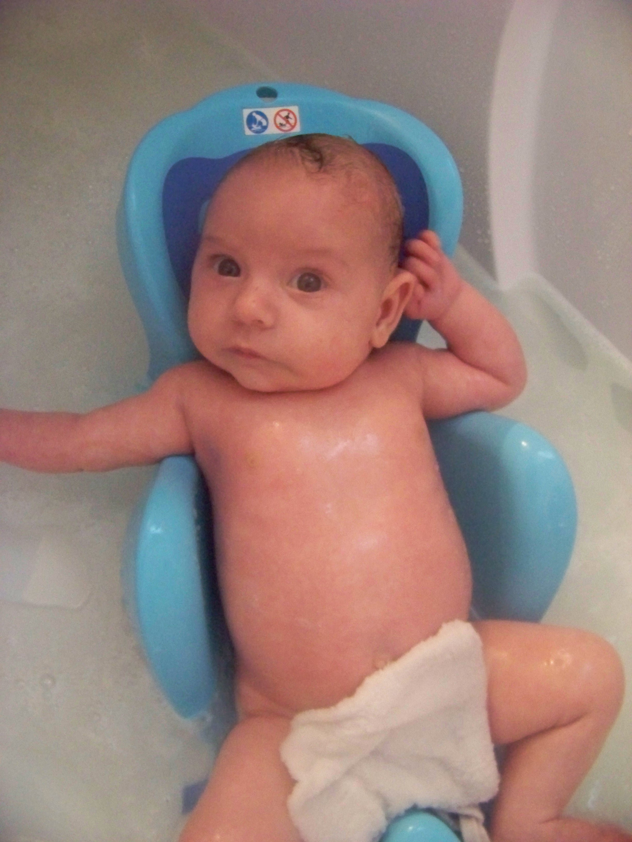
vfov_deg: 51.4
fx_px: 876
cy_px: 421
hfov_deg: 39.7
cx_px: 316
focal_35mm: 36
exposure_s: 1/30
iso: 769
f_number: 2.8
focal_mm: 5.85
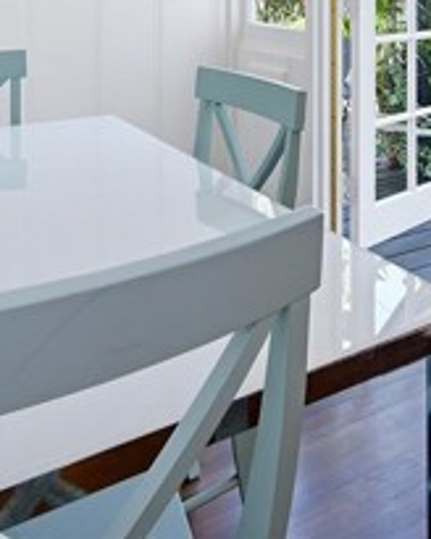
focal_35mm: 44
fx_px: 702
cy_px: -20
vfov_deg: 36.9
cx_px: 331
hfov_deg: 33.4
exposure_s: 1/15
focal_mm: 15
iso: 400
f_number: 8
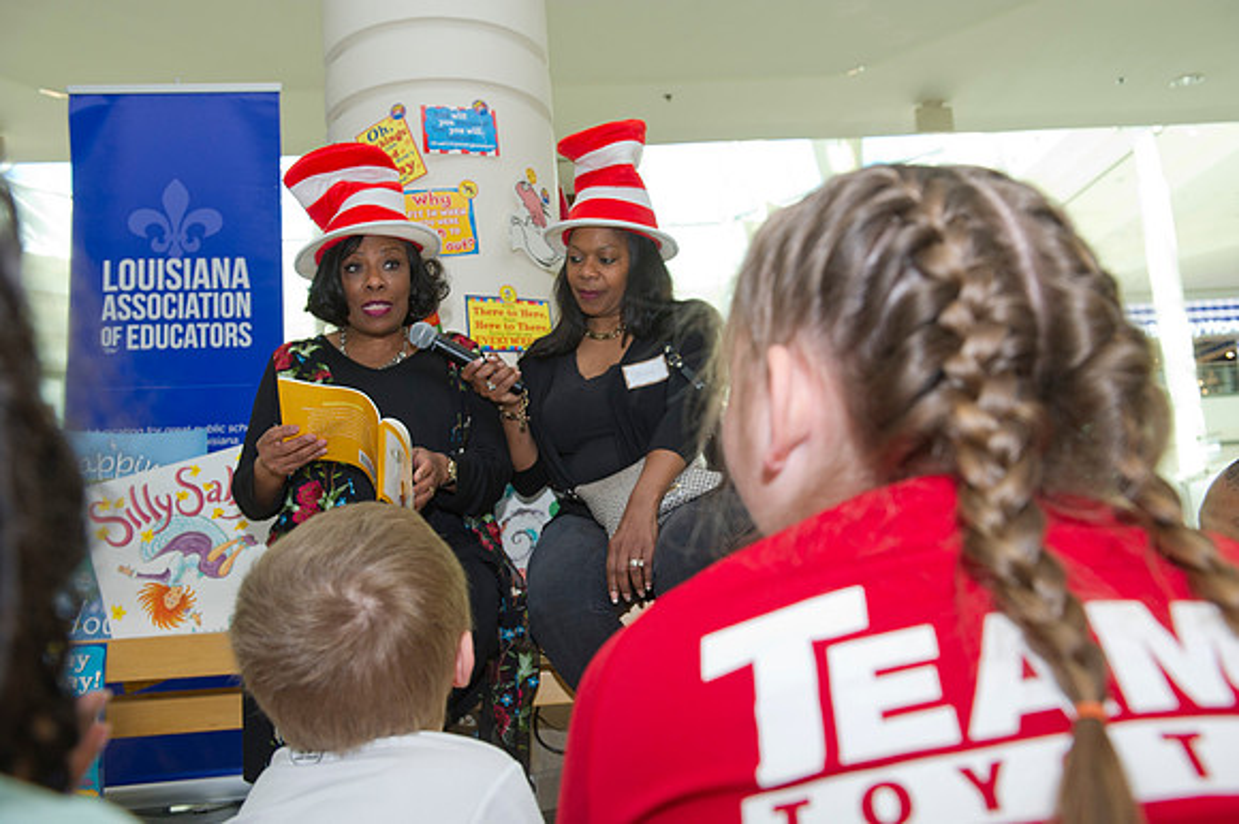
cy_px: 412
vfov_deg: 38.8
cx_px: 620
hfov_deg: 55.8
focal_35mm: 34
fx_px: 1169
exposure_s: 1/250
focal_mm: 34
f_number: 5.6
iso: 1250
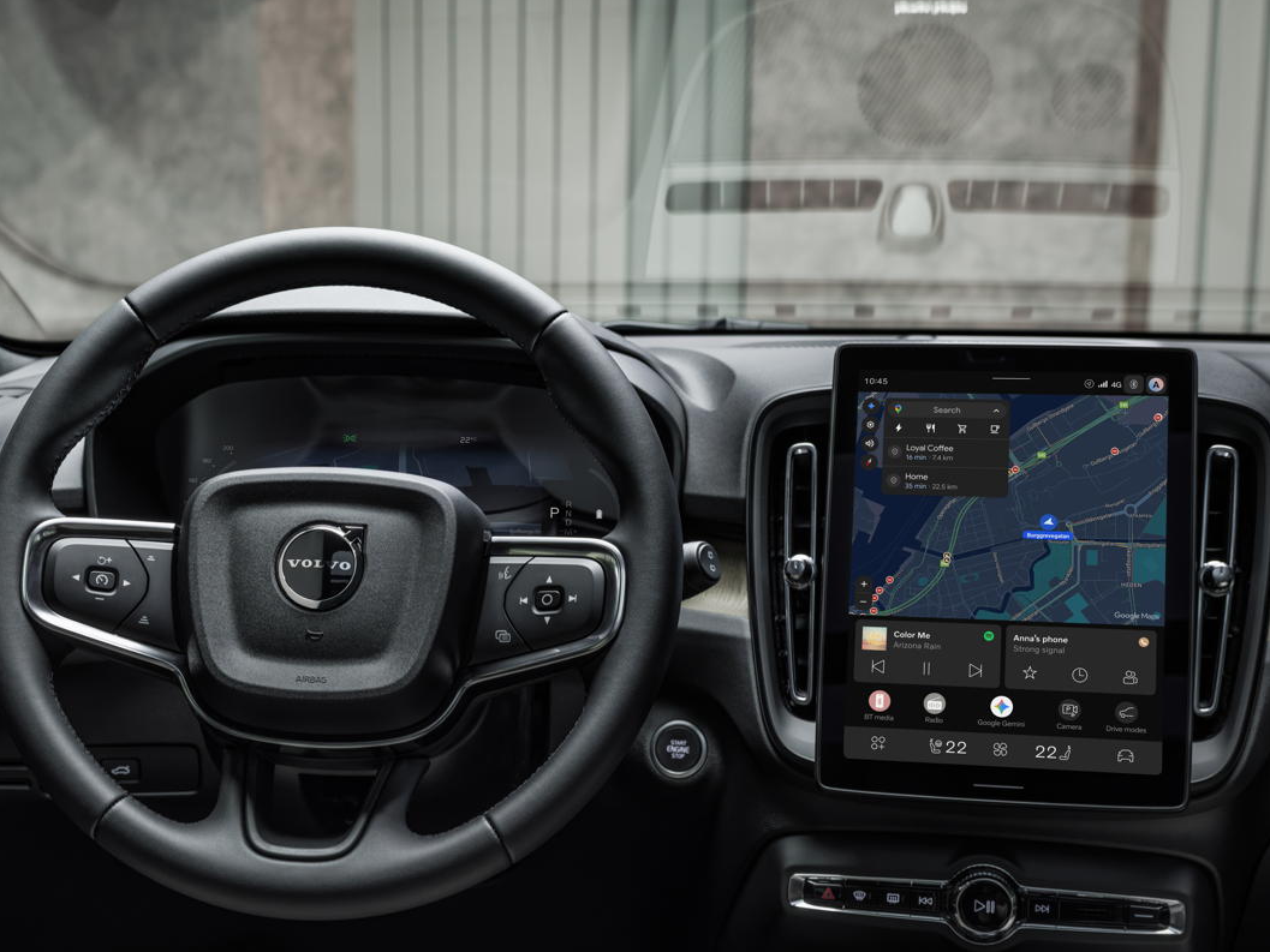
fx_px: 2055
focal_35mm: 56
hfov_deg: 34.2
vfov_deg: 26.0
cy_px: 600
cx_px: 477
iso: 640
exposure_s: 1/2.5
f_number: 8
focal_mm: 47.3
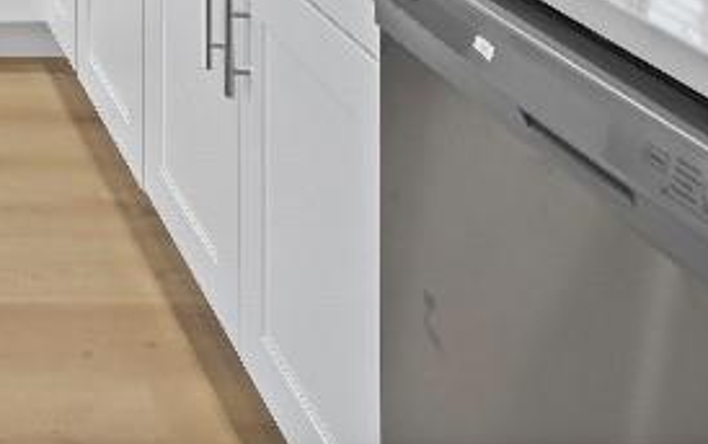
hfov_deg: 28.3
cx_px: -217
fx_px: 1138
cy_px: -422
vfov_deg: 16.9
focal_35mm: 59
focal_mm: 15.5
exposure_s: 1/4
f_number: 8
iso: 400
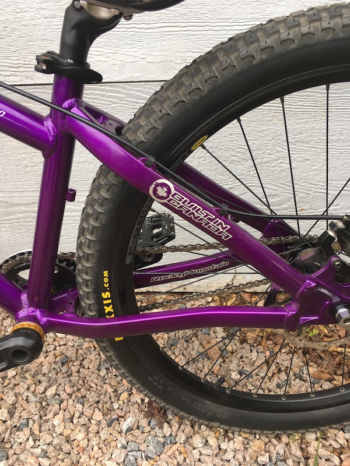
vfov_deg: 61.7
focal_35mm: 29
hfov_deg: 48.2
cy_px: 233
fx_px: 391
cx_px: 175
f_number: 2.2
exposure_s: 1/60
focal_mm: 4.15
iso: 25
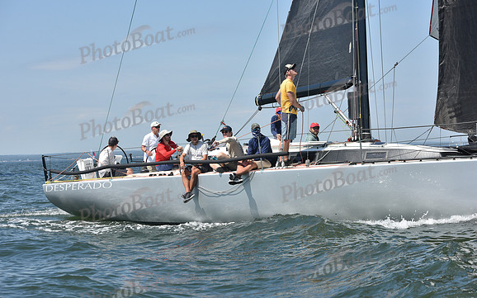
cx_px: 238
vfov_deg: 14.8
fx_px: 1144
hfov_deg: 23.6
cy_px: 150
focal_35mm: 88
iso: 250
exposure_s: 1/1250
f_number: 7.1
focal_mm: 86
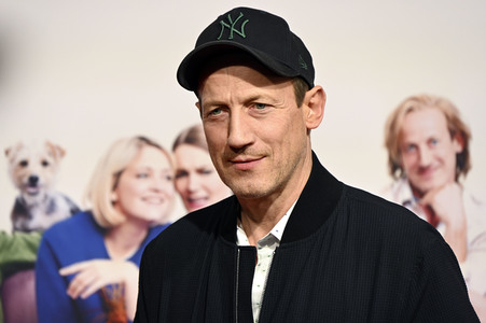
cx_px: 243
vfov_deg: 6.9
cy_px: 162
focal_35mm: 200
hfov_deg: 10.3
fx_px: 2698
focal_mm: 200
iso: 1250
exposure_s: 1/200
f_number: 6.3
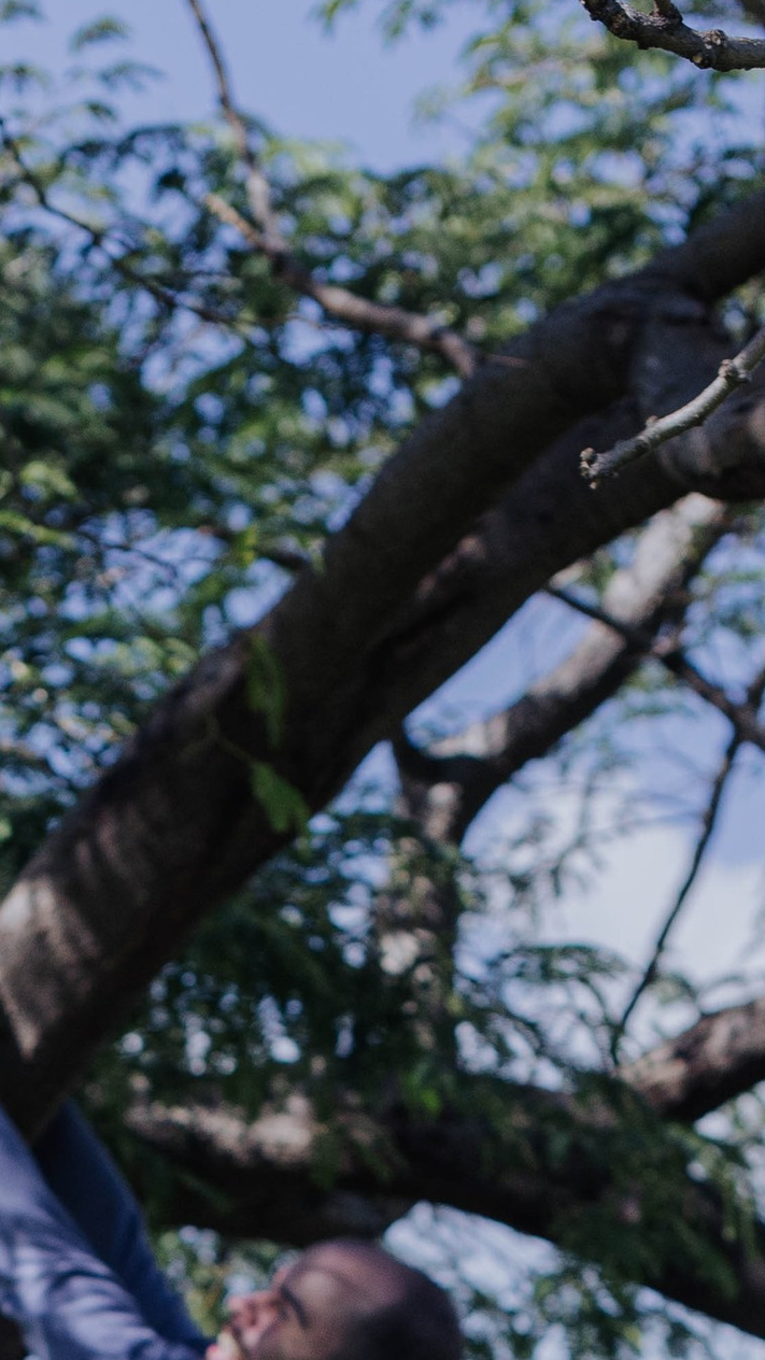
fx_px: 5734
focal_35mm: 159
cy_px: 1972
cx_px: 104
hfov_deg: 7.6
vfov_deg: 12.9
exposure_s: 1/2000
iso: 100
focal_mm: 50
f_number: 3.5
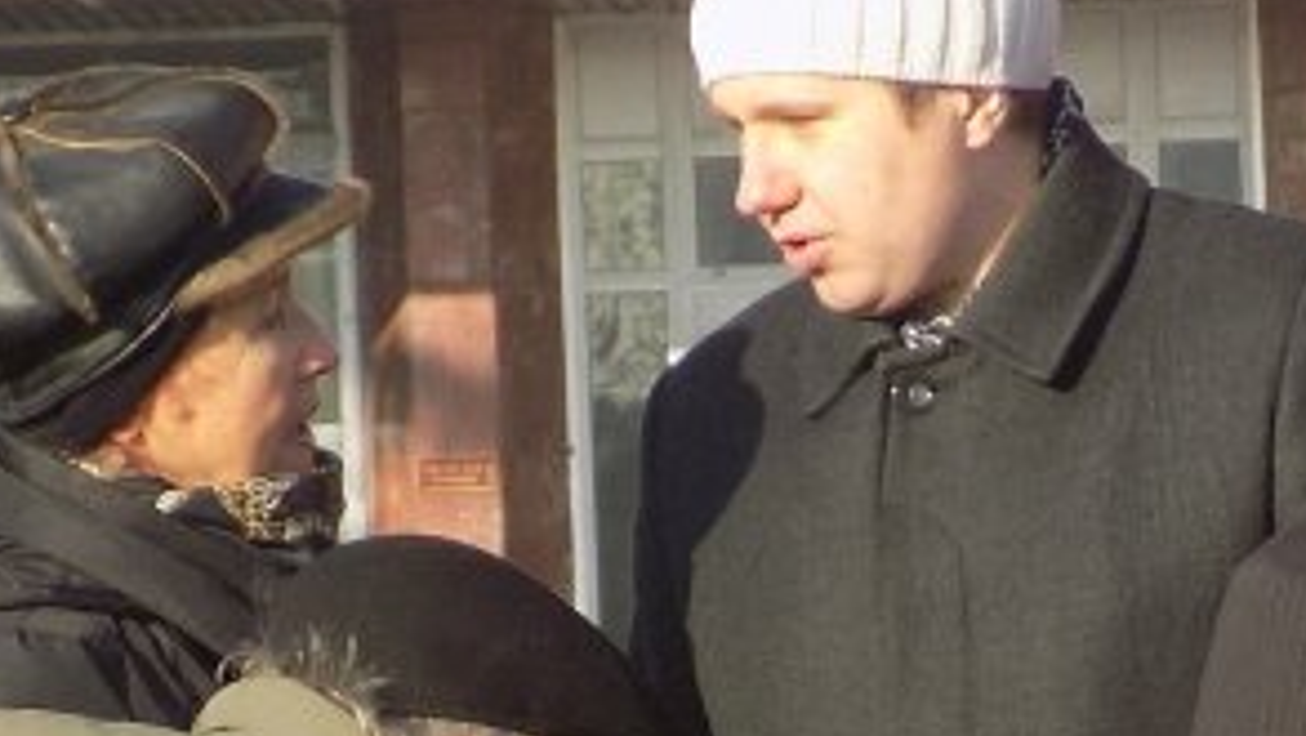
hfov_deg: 5.3
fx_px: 14133
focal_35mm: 408
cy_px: 1044
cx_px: 1119
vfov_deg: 3.0
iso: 80
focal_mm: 19.1
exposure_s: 1/250
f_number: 4.7
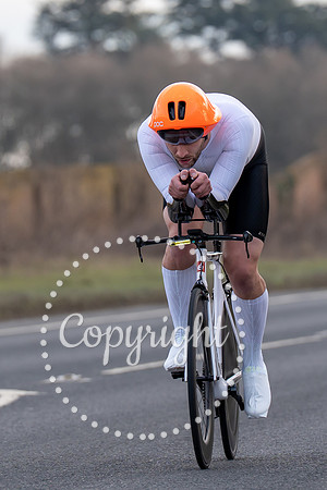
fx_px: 7236
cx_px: 236
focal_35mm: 531
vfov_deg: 3.9
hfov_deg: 2.6
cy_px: 137
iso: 200
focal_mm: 200
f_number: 4
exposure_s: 1/800
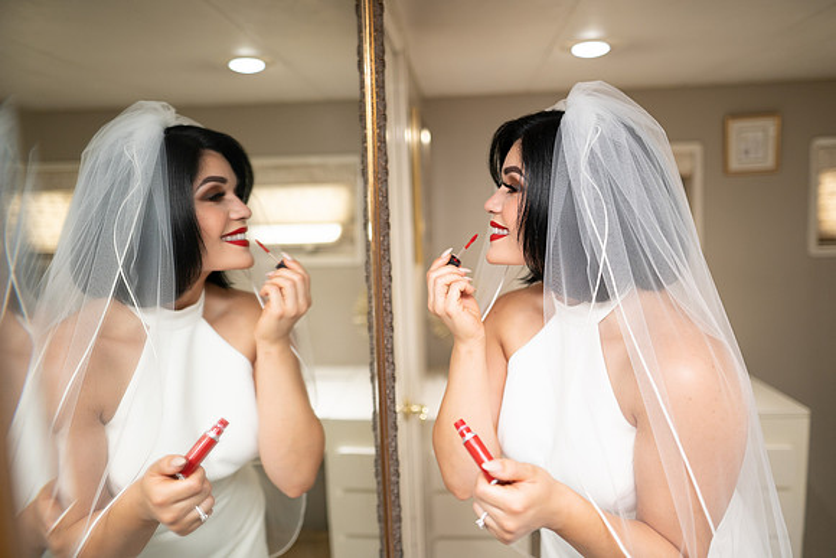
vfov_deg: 53.2
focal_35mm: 24
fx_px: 557
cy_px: 279
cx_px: 418
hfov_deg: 73.7
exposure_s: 1/400
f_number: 1.4
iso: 250
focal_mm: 24
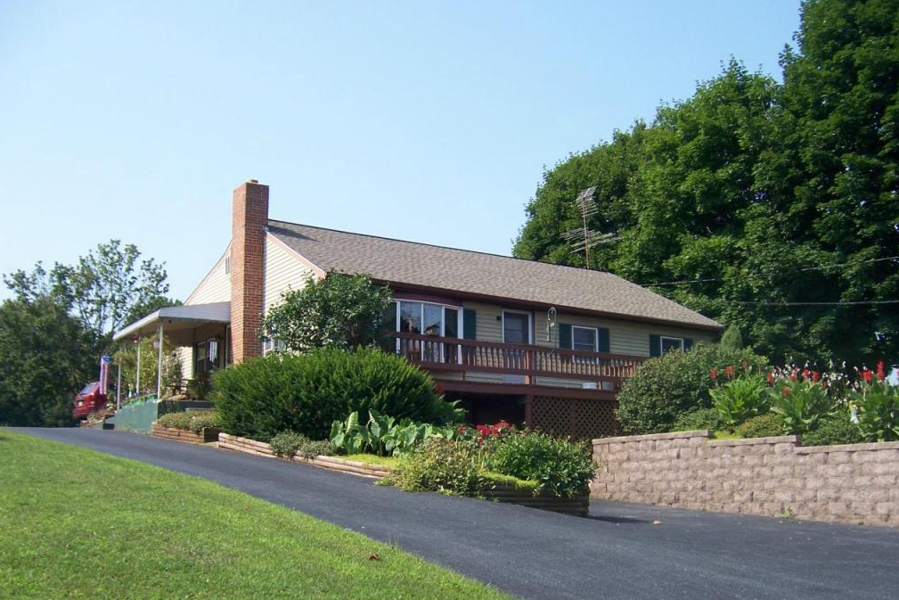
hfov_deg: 50.7
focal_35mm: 38
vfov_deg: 35.1
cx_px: 446
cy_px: 316
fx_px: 949
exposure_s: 1/800
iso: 80
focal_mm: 6.2
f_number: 2.8
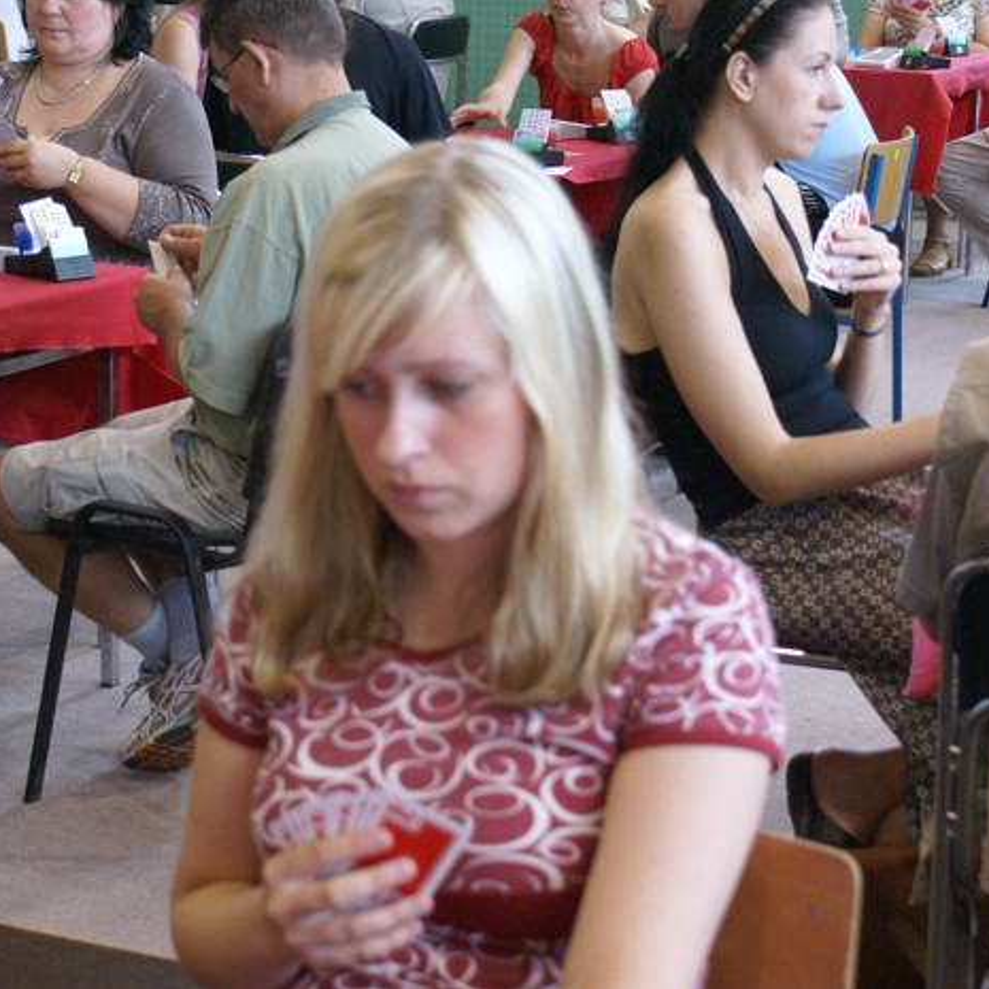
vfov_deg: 18.1
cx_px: 432
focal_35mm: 96
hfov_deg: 18.1
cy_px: 493
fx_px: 3103
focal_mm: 50
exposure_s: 1/40
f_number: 5.6
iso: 800
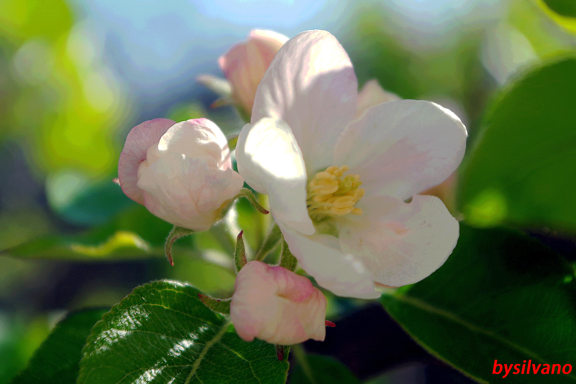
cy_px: 192
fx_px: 1312
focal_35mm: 82
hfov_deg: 24.8
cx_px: 288
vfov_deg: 16.6
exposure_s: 1/180
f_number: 7.1
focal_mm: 55
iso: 100
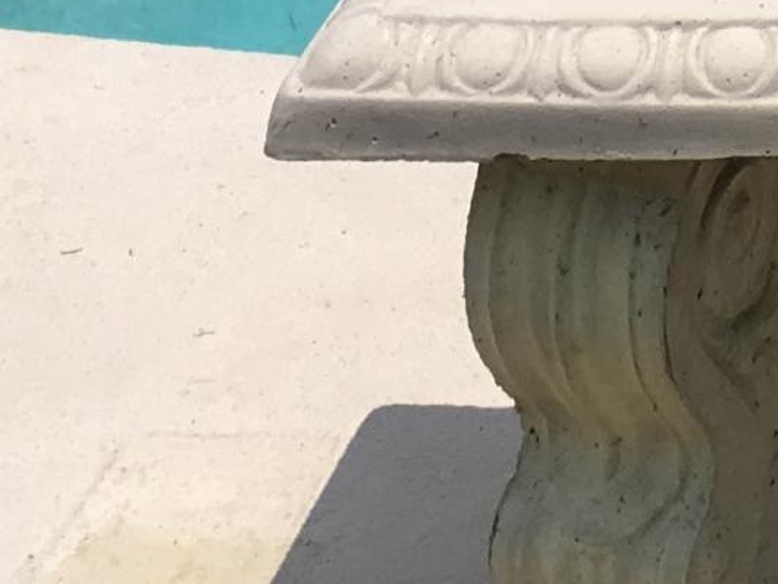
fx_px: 3688
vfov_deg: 8.3
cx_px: 1226
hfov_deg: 11.5
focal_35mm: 164
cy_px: -832
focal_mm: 4.15
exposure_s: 1/3344
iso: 25
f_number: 2.2
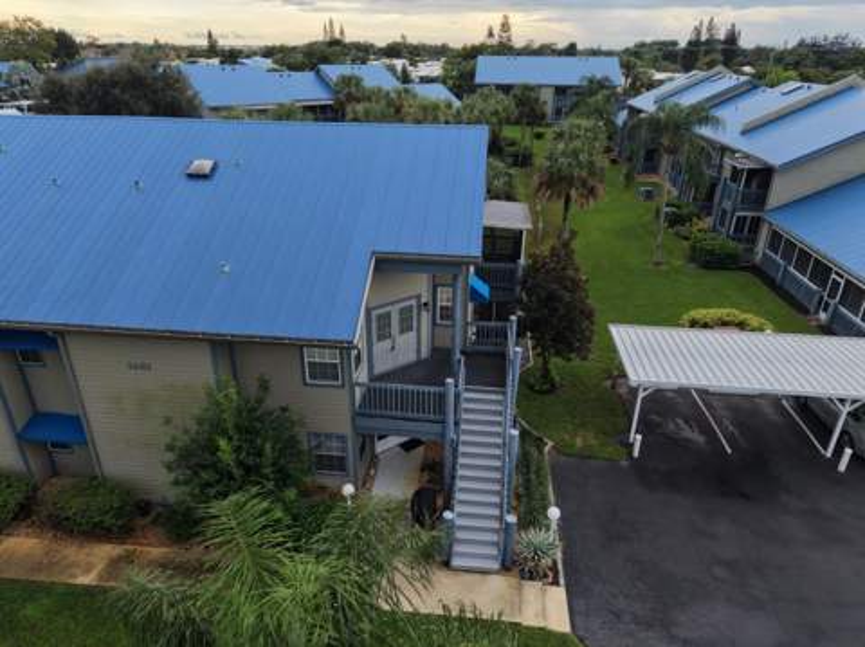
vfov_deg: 56.7
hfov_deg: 71.7
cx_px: 432
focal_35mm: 24
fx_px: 599
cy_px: 324
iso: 100
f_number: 1.8
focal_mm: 8.67
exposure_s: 1/40
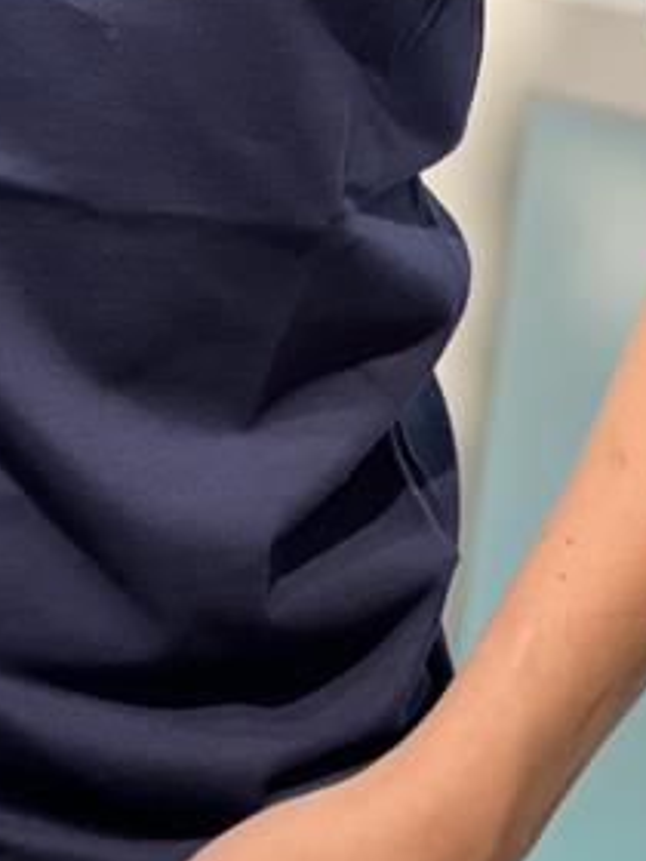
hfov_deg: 6.7
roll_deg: -6.4
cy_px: 101
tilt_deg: -10.4
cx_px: -12
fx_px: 5474
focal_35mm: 220
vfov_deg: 9.0
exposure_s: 1/100
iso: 250
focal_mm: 9
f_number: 2.8
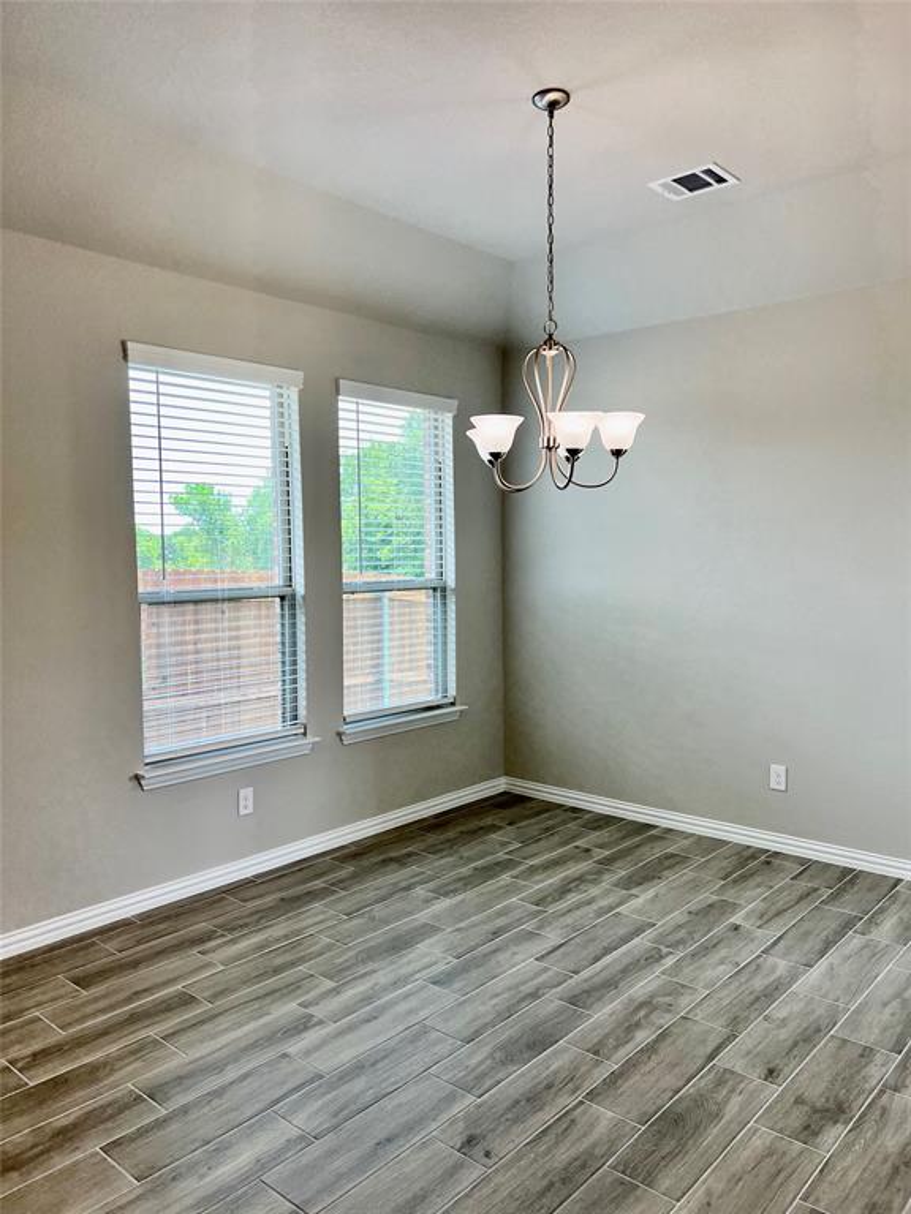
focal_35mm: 26
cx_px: 456
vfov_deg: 67.3
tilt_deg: -2.8
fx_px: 912
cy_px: 607
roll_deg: +0.7
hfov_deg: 53.1
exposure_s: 1/184
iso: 40
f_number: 1.5
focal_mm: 5.7
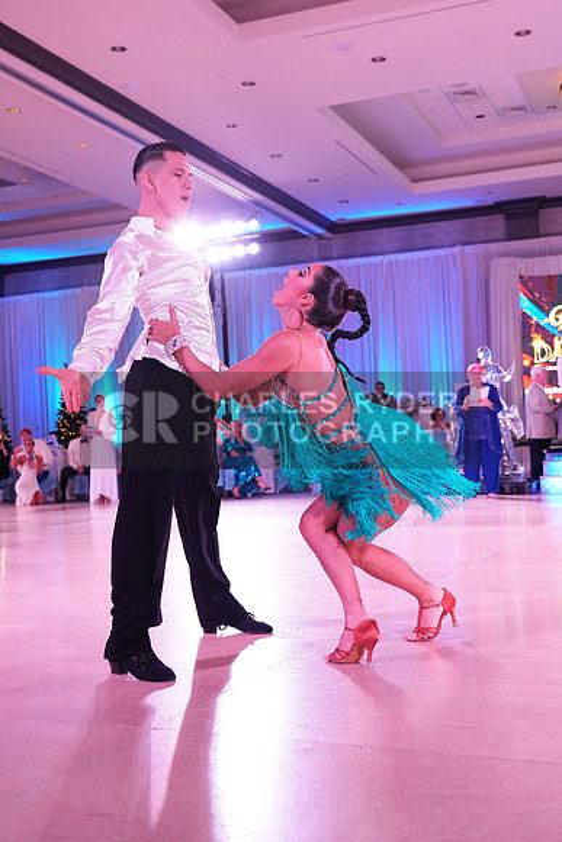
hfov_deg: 32.6
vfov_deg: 47.4
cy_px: 421
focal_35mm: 41
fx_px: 959
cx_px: 281
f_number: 4.5
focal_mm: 41
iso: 2500
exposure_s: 1/250
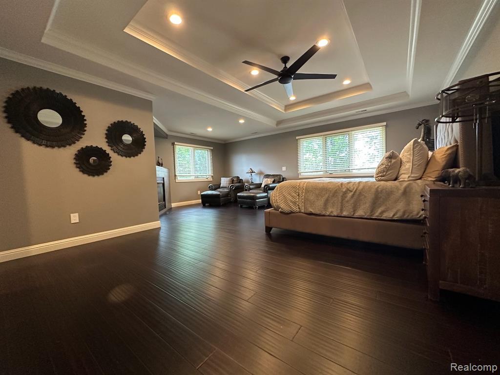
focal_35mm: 14
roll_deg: +2.8
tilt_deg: -3.2
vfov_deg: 85.7
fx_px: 202
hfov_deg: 102.1
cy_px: 188
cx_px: 250
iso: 400
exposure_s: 1/60
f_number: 2.2
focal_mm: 2.22
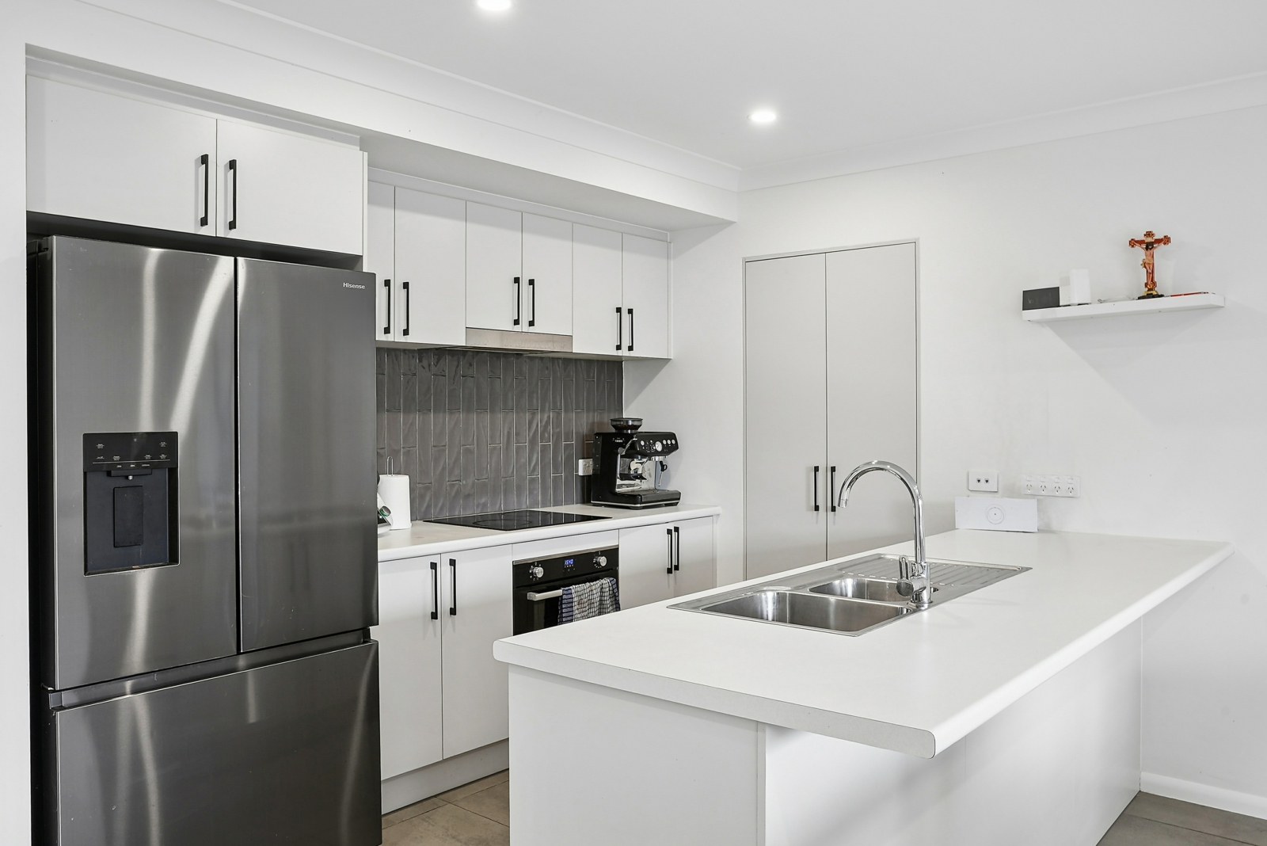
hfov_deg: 69.4
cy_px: 423
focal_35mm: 26
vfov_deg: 49.6
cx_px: 634
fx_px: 915
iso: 200
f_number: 11
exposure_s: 1/4
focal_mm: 26
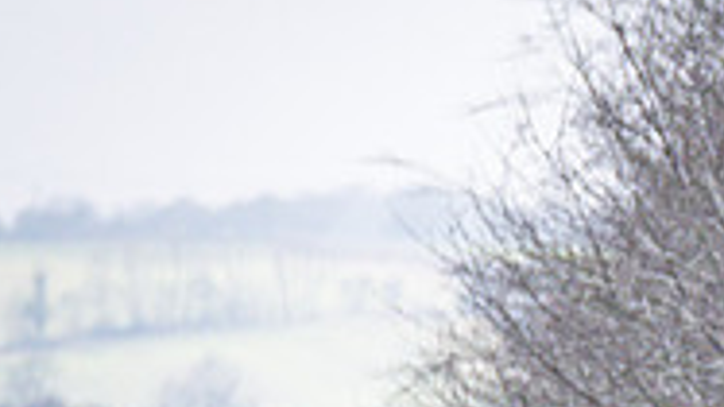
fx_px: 32008
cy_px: 789
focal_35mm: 1668
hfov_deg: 1.3
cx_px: 1541
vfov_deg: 0.7
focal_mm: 200
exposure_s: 1/1600
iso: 400
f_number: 2.8
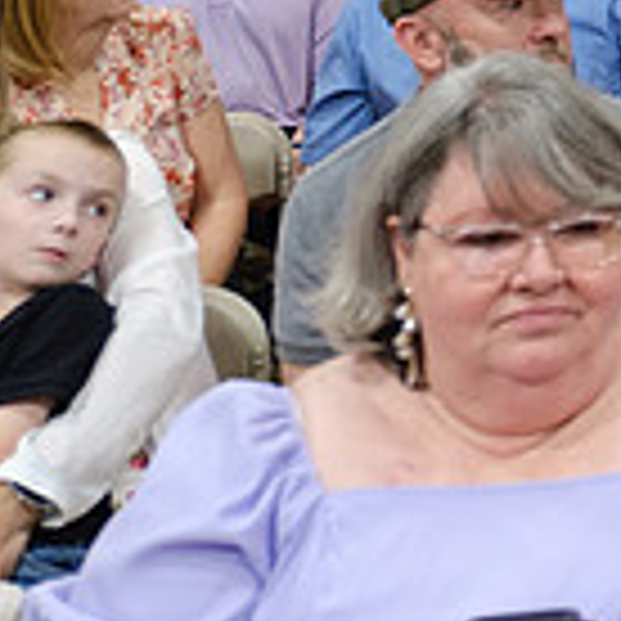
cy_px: -110
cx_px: 1215
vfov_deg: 16.7
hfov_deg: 14.6
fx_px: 2030
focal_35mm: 100
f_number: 2.8
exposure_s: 1/125
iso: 1600
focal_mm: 18.7
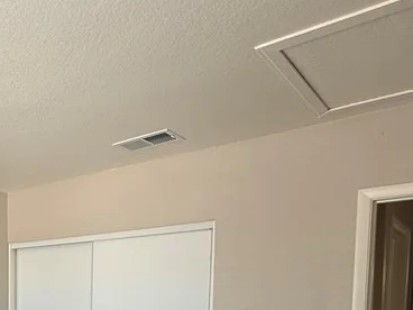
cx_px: 55
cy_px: 326
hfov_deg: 44.3
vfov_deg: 33.0
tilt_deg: -3.6
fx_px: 465
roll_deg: -1.1
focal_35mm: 39
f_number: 2.2
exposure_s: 1/99
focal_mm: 2.22
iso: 125
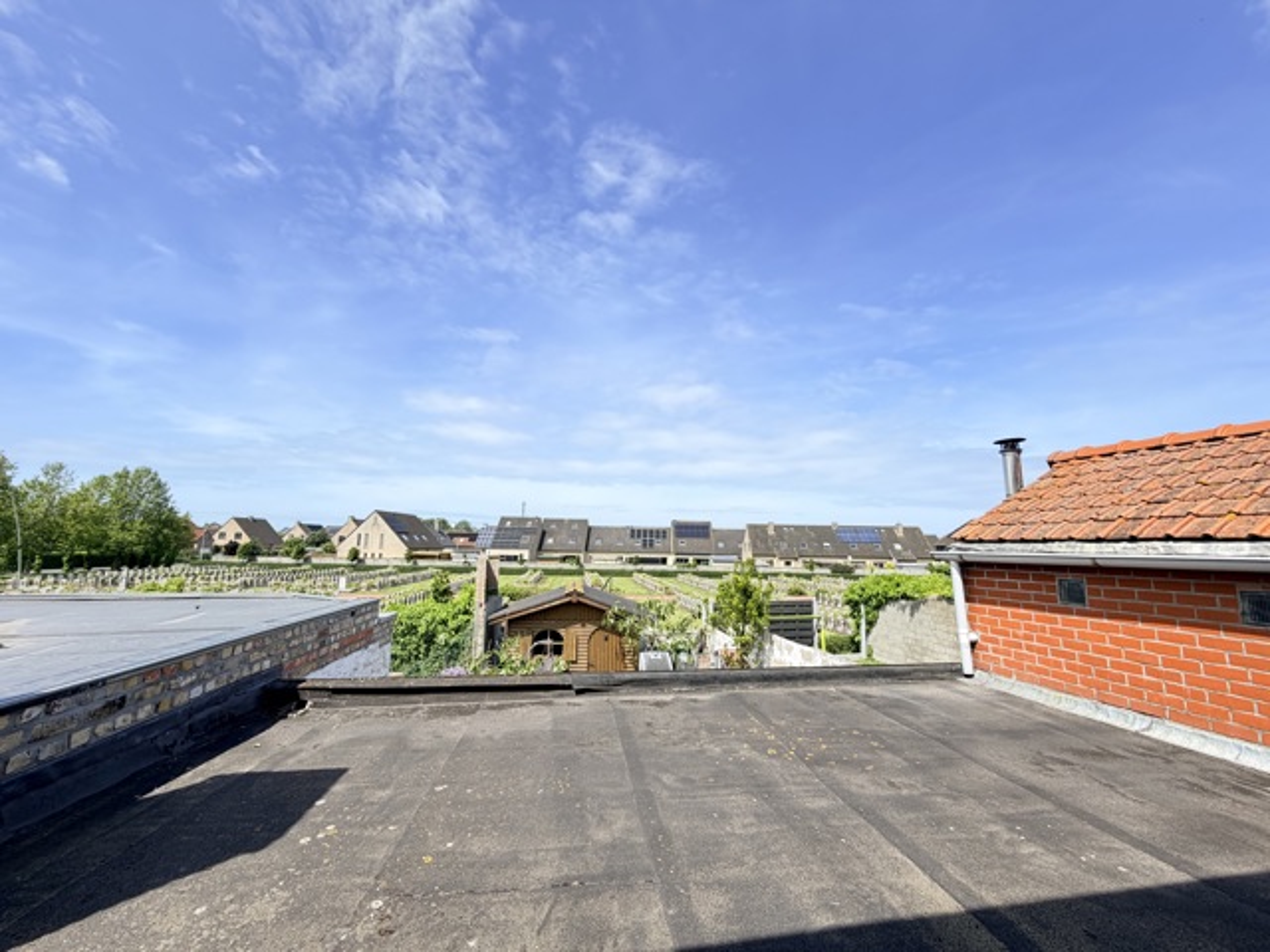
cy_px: 476
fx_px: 514
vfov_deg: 85.7
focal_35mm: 14
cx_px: 635
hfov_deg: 102.1
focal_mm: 2.22
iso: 50
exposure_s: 1/502
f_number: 2.2
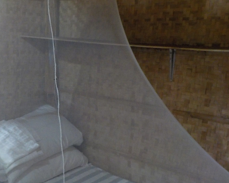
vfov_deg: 30.2
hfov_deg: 36.7
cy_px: 92
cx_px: 67
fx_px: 339
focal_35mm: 50
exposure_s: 1/8
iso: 450
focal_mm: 4.1
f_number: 3.3
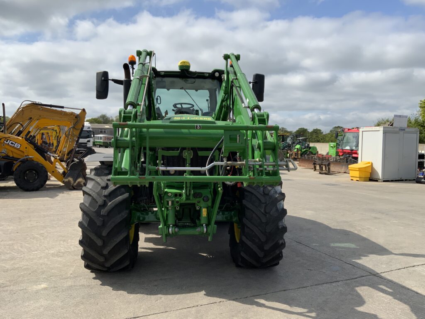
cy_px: 160
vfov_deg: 48.2
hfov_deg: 61.7
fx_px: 356
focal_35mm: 29
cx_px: 212
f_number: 1.8
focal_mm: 3
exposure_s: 1/2801
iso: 16
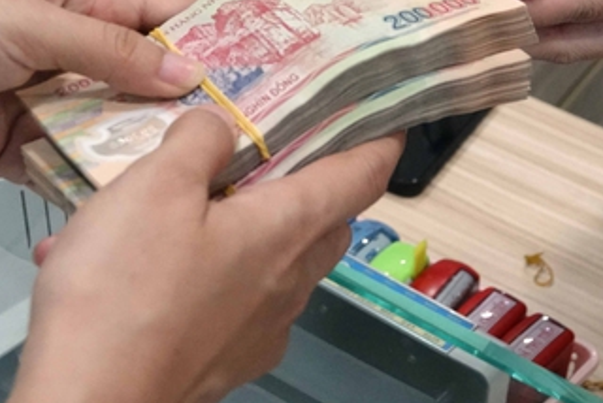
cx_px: 320
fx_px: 1542
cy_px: 29
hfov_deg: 22.1
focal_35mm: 92
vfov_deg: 14.7
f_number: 4
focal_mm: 16.92
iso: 2000
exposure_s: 1/250
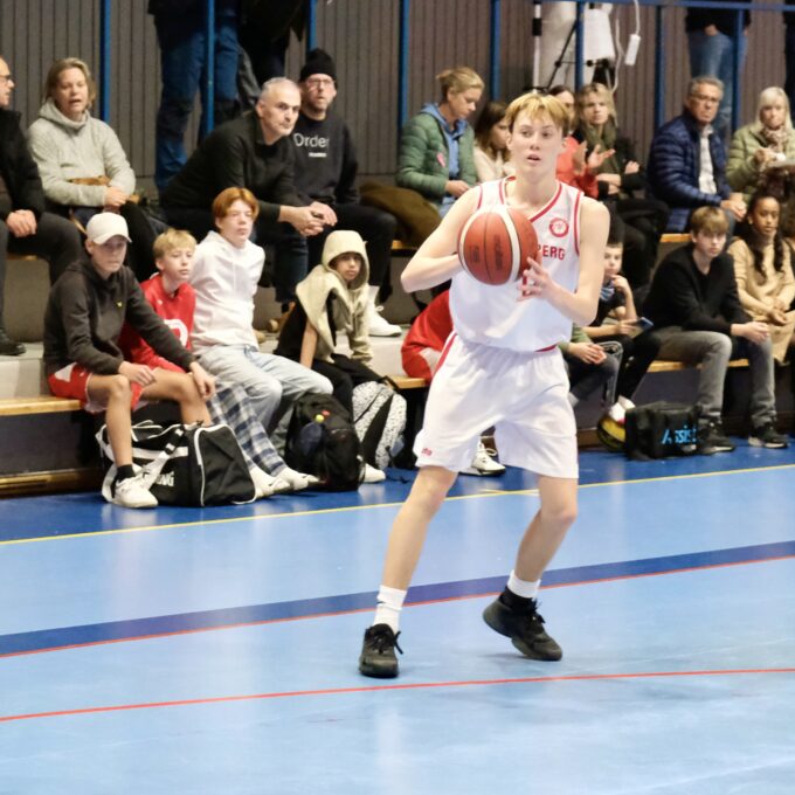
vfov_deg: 18.1
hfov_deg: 18.1
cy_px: 398
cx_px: 299
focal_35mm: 96
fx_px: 2494
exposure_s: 1/500
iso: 8000
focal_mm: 50
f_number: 2.8
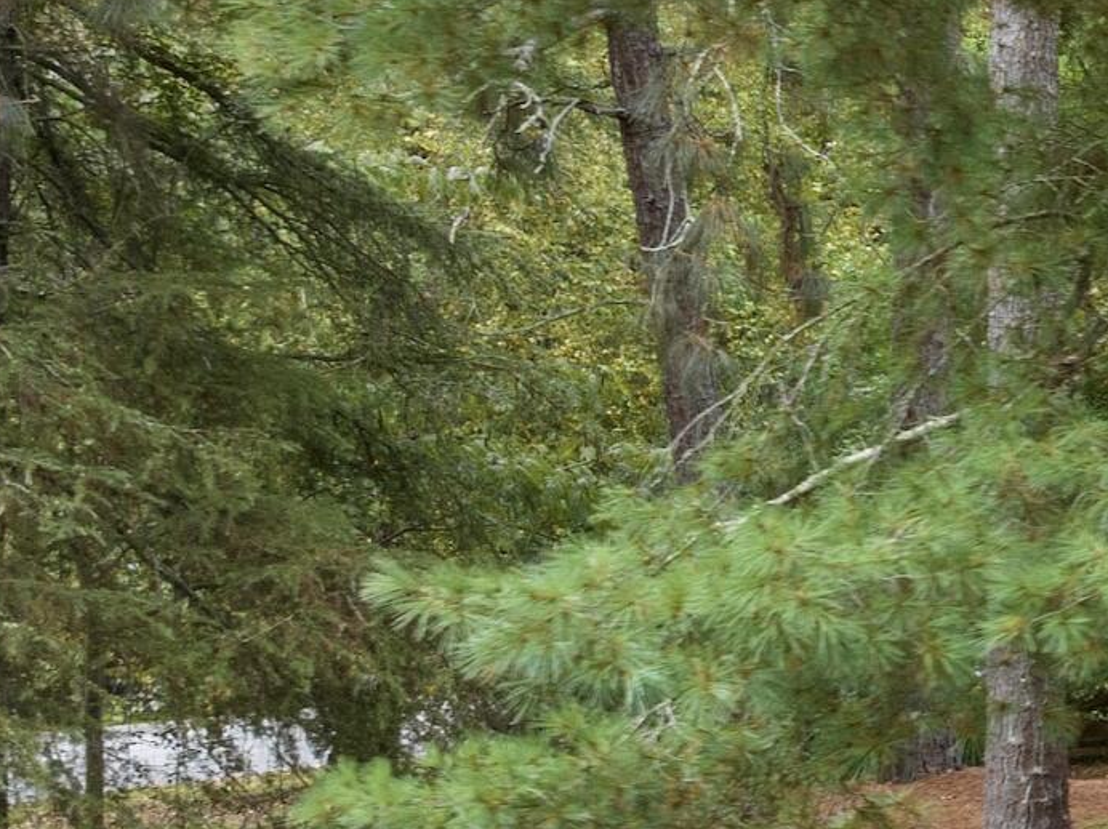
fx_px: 3327
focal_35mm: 104
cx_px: 2077
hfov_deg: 15.7
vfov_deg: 14.2
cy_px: 246
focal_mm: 12.29
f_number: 8
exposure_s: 1/2
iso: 100
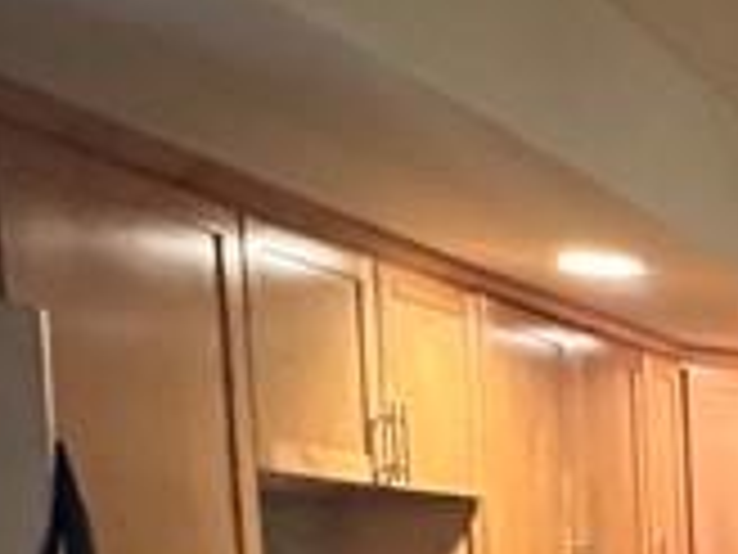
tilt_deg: -7.0
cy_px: 815
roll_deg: +0.3
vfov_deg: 16.7
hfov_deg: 16.6
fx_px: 1727
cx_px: 1566
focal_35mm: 81
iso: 800
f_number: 1.8
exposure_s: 1/60
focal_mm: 1.57
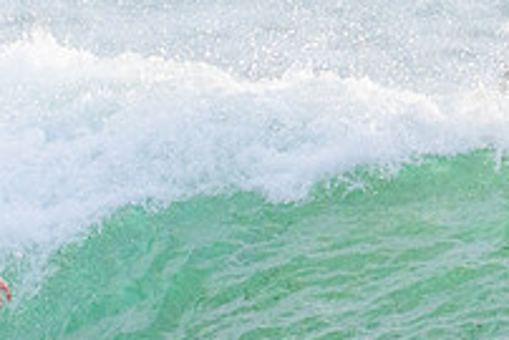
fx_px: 40833
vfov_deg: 0.5
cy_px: 343
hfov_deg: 0.7
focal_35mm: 2886
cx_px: -35
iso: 2800
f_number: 13
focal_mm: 800
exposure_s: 1/2000
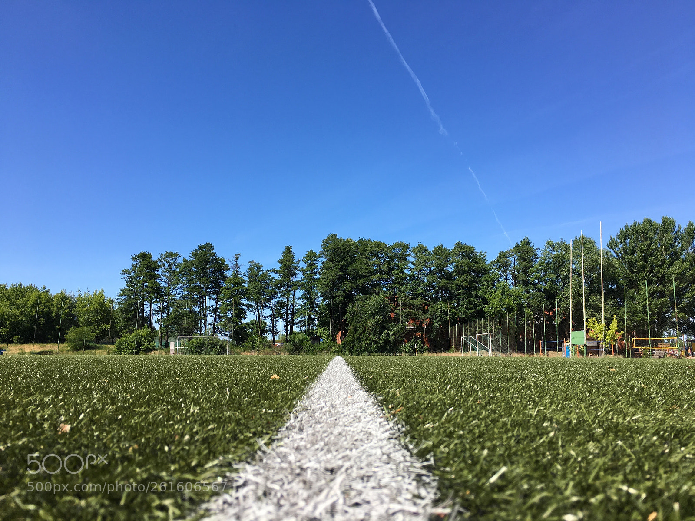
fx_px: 582
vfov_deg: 48.2
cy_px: 260
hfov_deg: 61.7
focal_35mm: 29
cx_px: 348
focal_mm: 4.15
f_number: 2.2
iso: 25
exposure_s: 1/1099
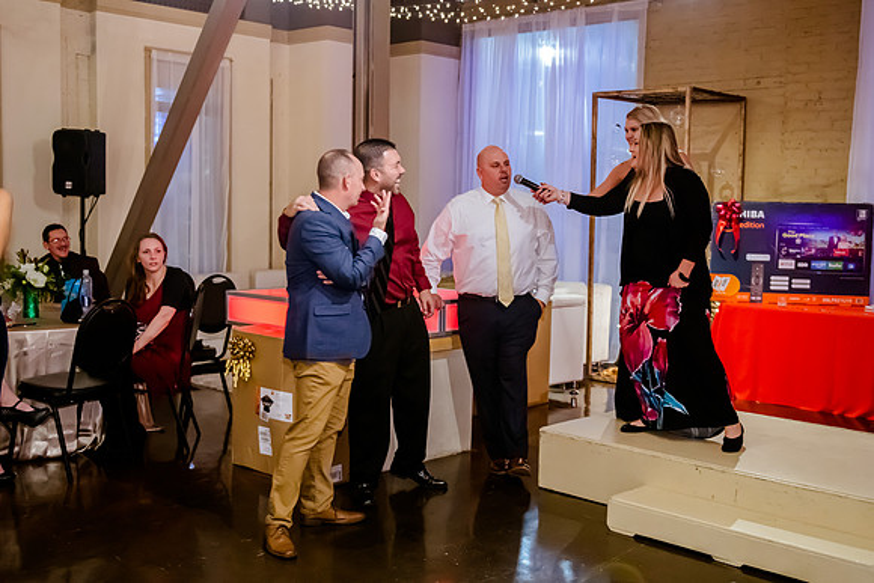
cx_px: 437
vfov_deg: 31.9
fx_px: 1019
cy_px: 274
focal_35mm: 42
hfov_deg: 46.4
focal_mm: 35
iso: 5000
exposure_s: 1/125
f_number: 2.8
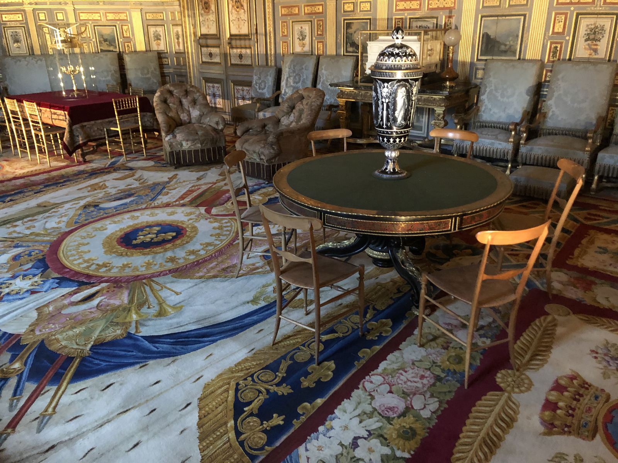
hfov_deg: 63.4
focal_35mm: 28
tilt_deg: -21.7
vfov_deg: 49.7
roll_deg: +1.5
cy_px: 232
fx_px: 500
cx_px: 309
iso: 125
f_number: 1.8
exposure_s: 1/4
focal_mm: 4
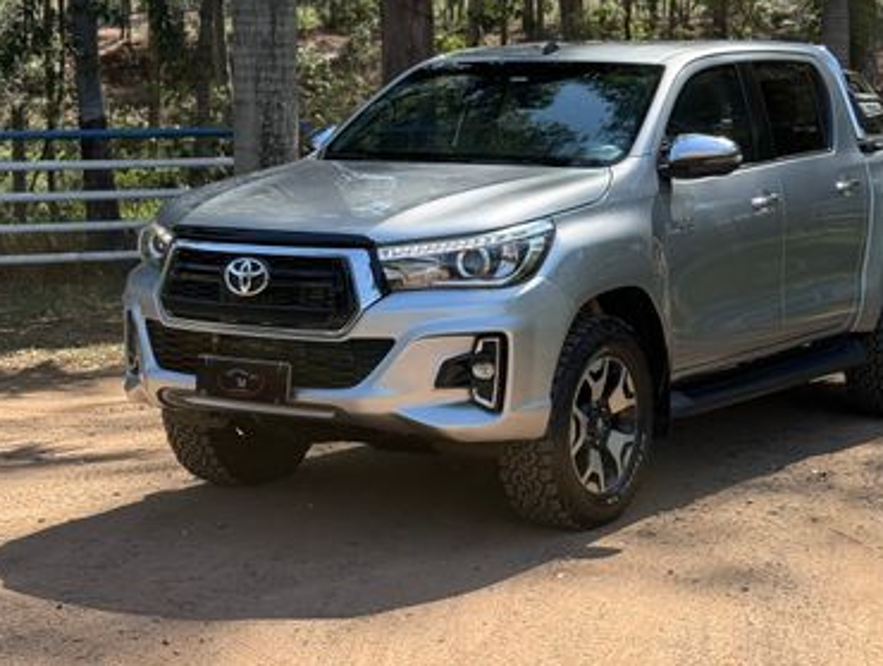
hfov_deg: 31.5
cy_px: 277
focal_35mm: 61
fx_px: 1559
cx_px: 549
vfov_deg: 24.1
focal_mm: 6.76
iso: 100
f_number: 1.78
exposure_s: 1/1931
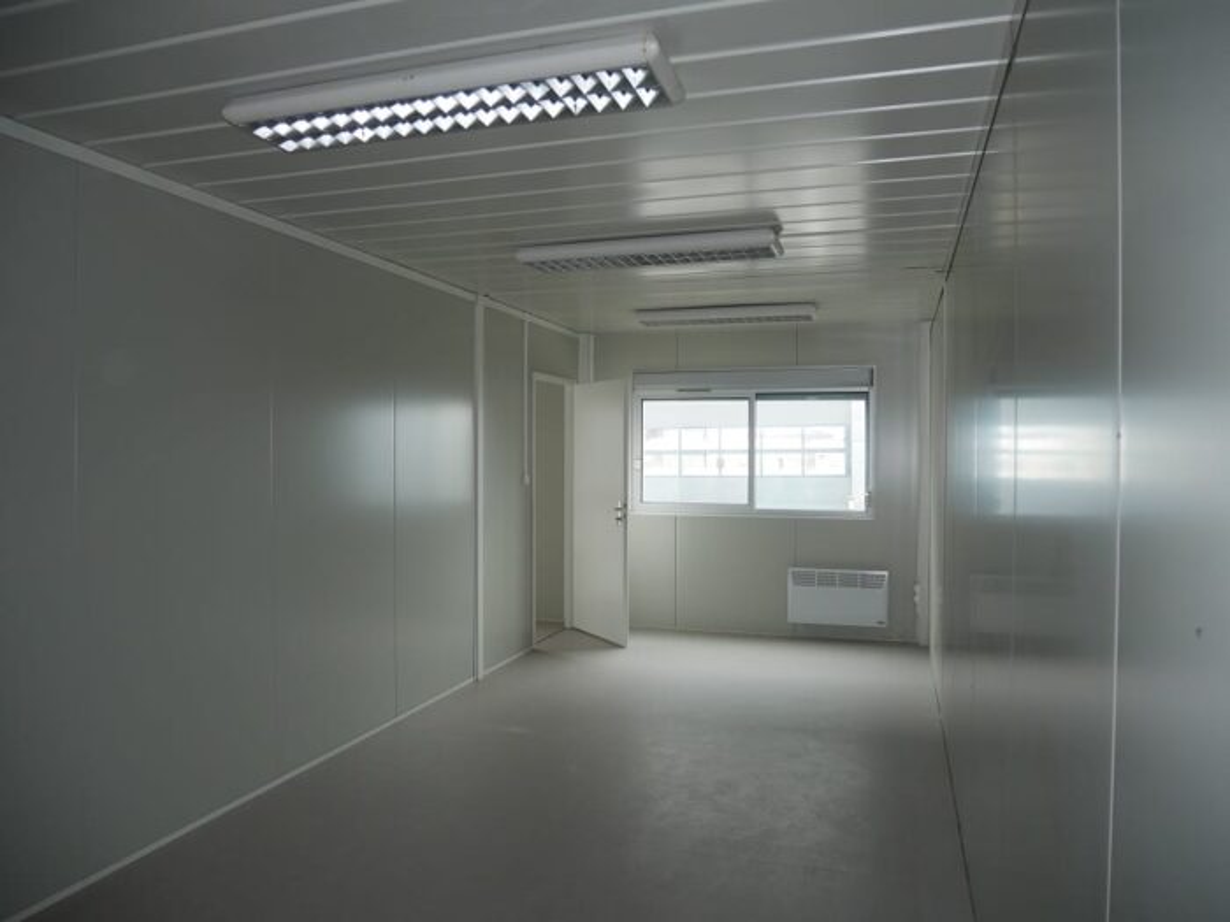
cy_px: 461
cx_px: 615
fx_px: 853
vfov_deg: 56.8
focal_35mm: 24
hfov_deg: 71.6
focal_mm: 12
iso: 200
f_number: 3.5
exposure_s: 1/50
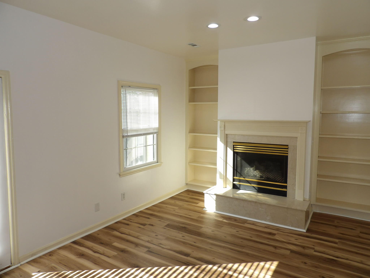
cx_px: 185
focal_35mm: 24
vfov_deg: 56.8
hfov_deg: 71.6
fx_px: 257
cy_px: 139
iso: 100
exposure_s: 1/93
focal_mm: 4.3
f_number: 3.2
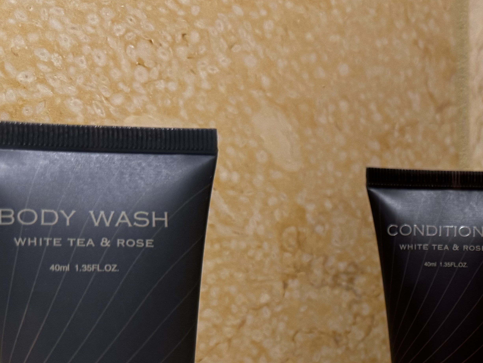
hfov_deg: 31.6
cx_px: 488
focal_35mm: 56
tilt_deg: -9.1
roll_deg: -0.2
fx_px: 781
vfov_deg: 24.7
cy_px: 378
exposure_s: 1/60
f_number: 1.78
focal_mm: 6.76
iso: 320
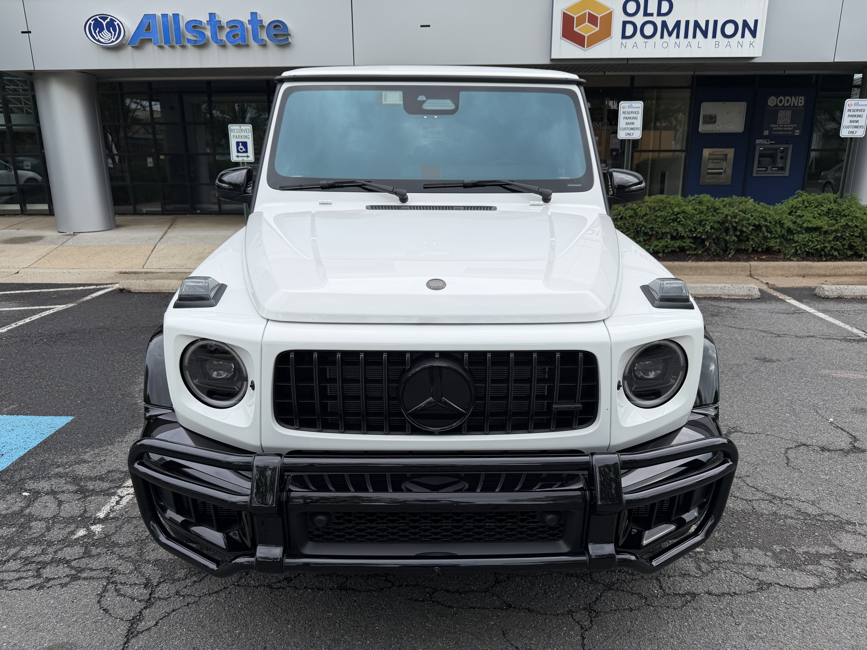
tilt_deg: -15.5
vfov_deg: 56.8
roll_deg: +0.8
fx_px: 601
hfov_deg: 71.6
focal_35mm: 24
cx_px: 434
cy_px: 325
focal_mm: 6.76
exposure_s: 1/1901
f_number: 1.78
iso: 80
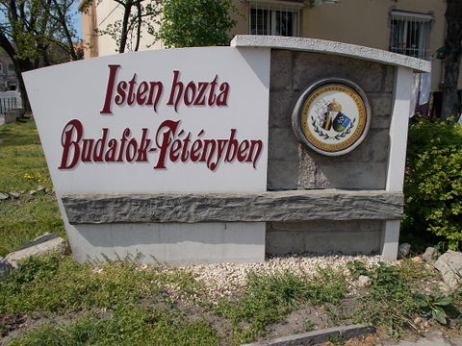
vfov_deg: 41.8
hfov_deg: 54.0
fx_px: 454
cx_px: 231
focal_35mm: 34
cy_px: 173
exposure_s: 1/160
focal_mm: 6
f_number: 9.2
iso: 80
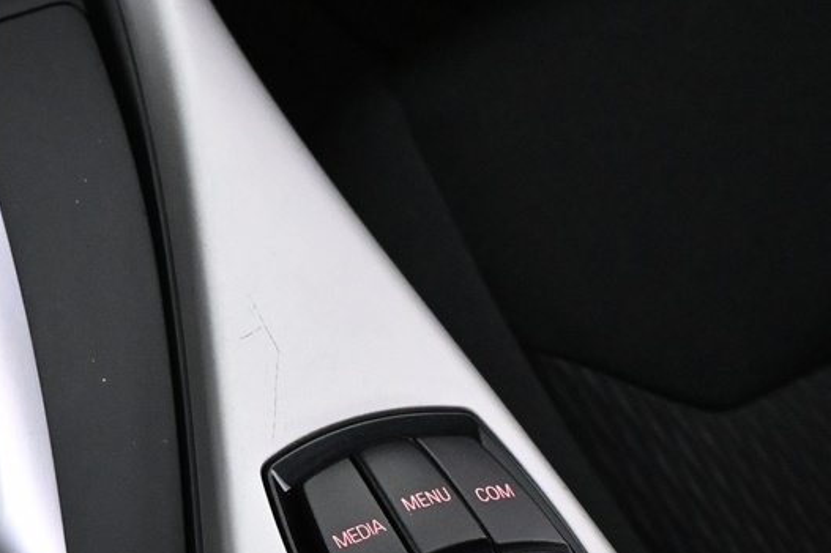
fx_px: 1864
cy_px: 318
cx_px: -24
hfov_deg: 23.9
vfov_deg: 16.9
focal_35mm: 81
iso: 4500
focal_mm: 17.5
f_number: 3.5
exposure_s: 1/60
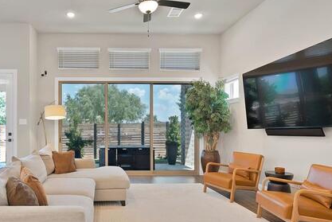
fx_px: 212
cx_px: 109
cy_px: 128
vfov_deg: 55.0
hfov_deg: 73.6
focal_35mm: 23
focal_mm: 15
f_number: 9
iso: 640
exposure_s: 1/4
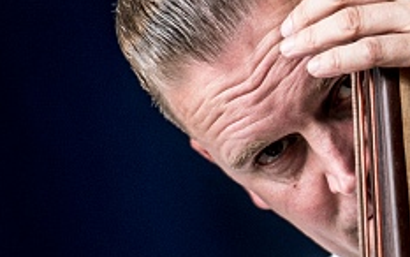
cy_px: 218
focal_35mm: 943
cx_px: 540
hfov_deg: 2.2
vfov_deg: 1.4
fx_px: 10545
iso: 160
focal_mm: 200
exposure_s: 1/250
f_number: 3.2
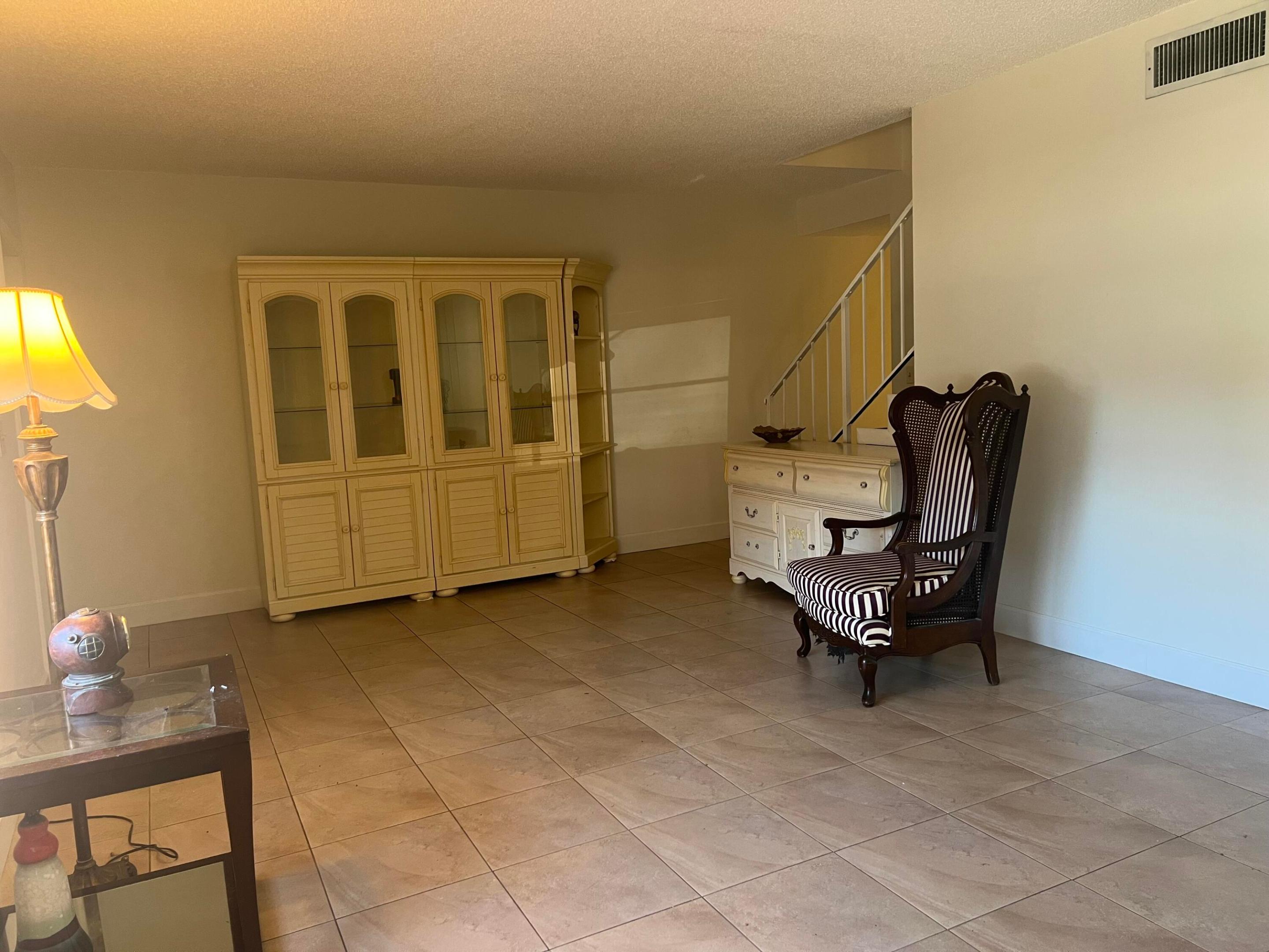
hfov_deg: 67.3
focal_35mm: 26
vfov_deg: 53.1
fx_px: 953
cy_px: 476
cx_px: 634
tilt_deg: -6.4
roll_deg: +2.9
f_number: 1.5
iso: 100
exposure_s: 1/60
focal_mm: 5.7
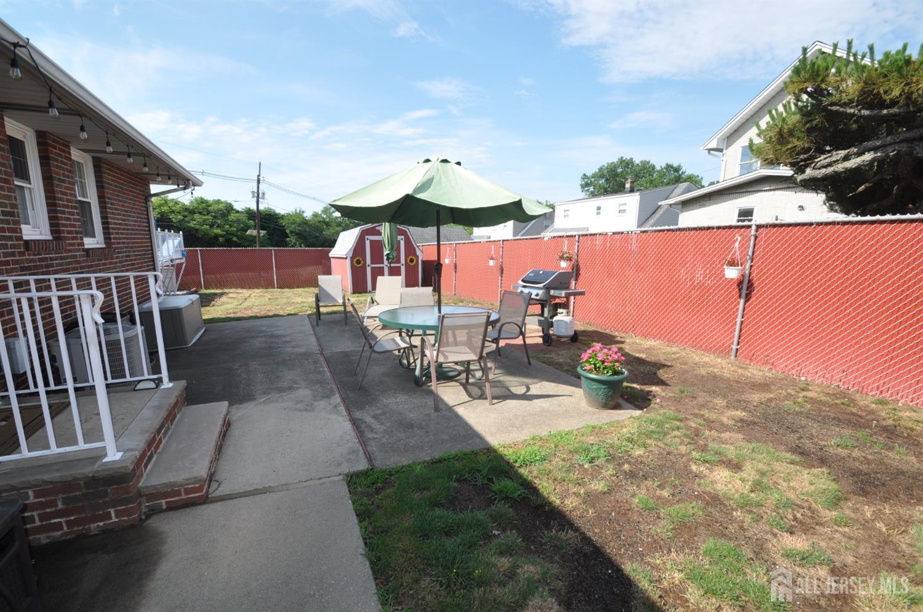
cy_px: 306
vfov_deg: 77.1
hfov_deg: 100.5
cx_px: 462
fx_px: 384
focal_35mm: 15
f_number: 9.5
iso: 200
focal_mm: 10
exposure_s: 1/200
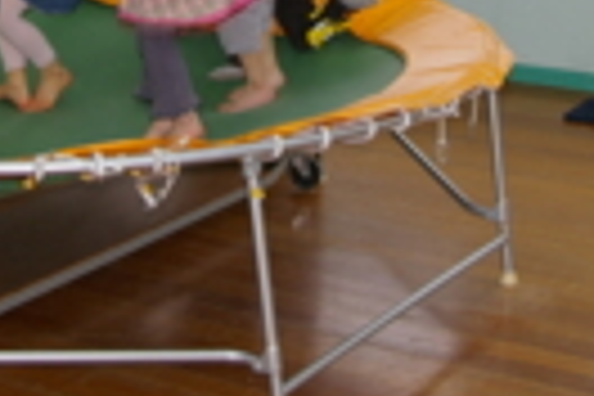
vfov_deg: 12.6
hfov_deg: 19.5
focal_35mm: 105
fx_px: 1724
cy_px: -160
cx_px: 207
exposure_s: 1/45
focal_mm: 23
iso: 200
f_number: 4
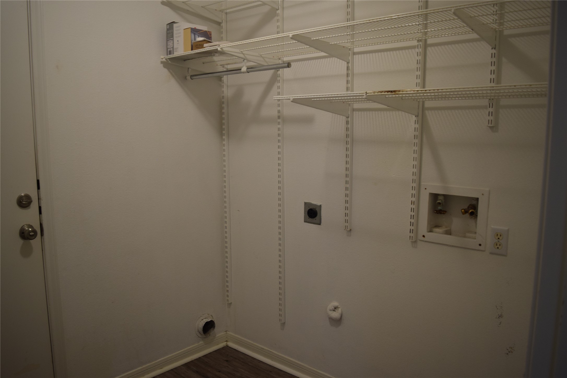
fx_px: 472
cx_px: 284
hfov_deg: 61.9
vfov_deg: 43.6
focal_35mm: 30
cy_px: 189
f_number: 4
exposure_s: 1/60
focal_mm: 20
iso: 450
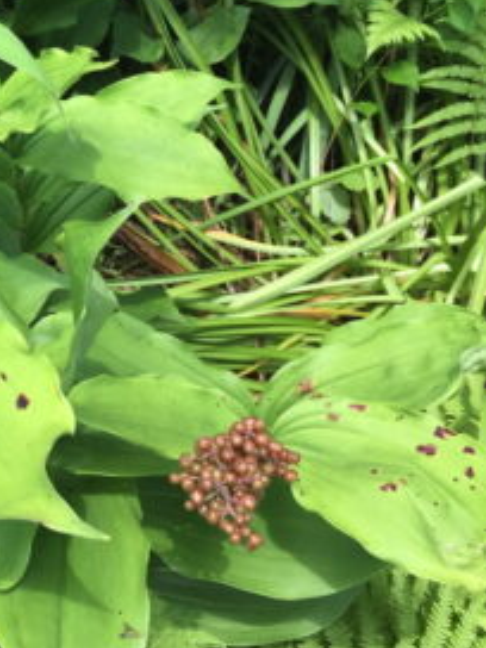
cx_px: -48
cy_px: 110
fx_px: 1198
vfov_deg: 29.4
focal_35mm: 64
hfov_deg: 21.7
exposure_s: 1/304
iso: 32
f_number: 2.2
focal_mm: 4.15
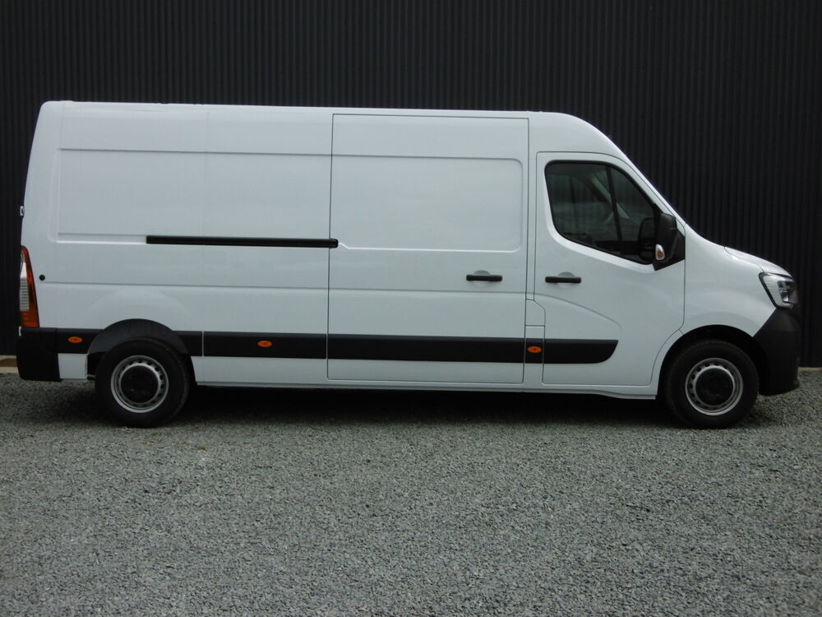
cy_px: 308
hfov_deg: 43.9
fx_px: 1021
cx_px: 411
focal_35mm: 43
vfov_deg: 33.6
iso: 100
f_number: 3.8
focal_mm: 7.7
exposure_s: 1/1000
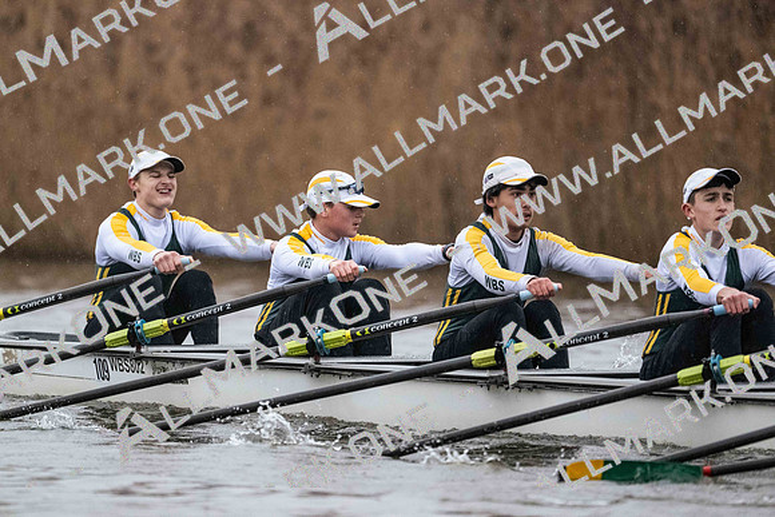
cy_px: 258
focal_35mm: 400
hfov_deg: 5.2
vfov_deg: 3.4
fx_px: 8613
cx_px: 388
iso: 7200
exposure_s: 1/1600
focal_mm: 400
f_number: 4.5
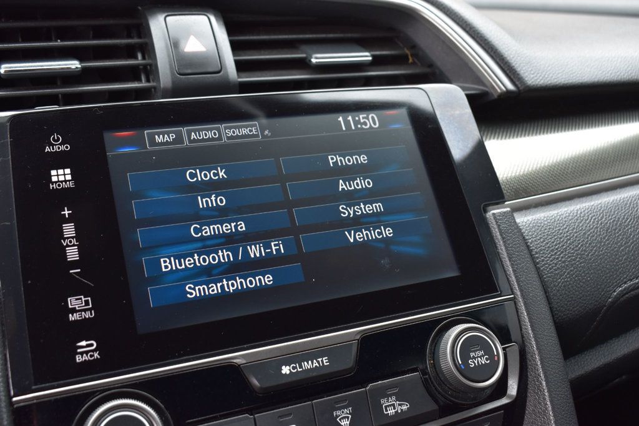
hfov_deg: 49.6
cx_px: 320
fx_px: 692
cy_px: 213
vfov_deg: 34.2
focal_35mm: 39
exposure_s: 1/50
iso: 400
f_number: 8
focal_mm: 26
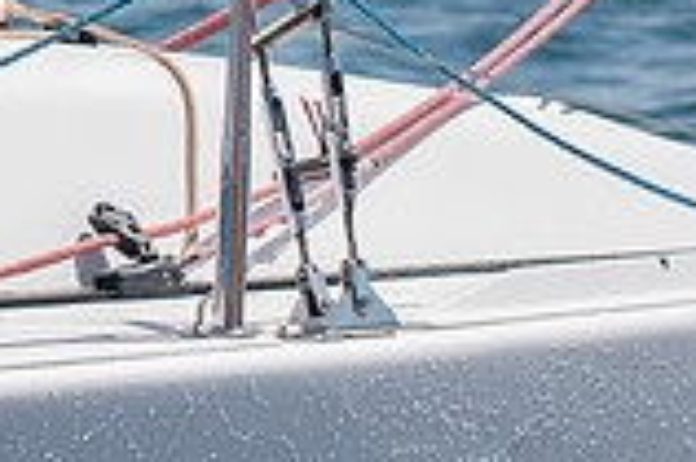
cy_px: -272
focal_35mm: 404
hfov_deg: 5.0
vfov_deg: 3.4
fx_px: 7802
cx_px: -534
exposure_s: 1/1000
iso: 200
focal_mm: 70
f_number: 6.3
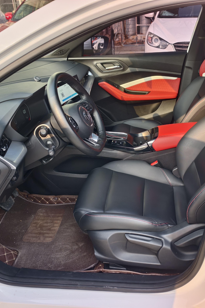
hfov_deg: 40.9
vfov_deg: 58.7
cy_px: 154
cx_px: 126
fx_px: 273
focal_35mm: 32
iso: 71
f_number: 1.57
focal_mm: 5.6
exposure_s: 1/195
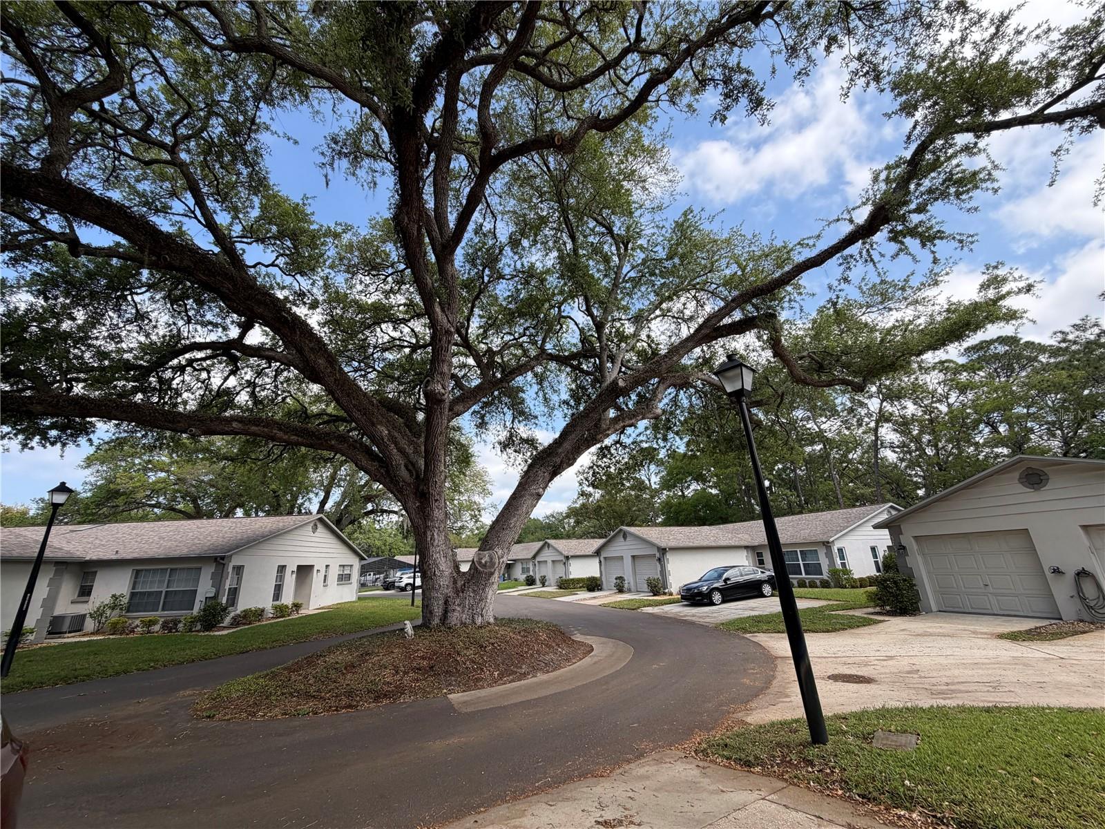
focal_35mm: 14
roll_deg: +2.4
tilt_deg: +18.0
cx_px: 552
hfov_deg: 102.1
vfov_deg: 85.7
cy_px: 414
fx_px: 447
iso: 40
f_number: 2.2
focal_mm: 2.22
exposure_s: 1/742
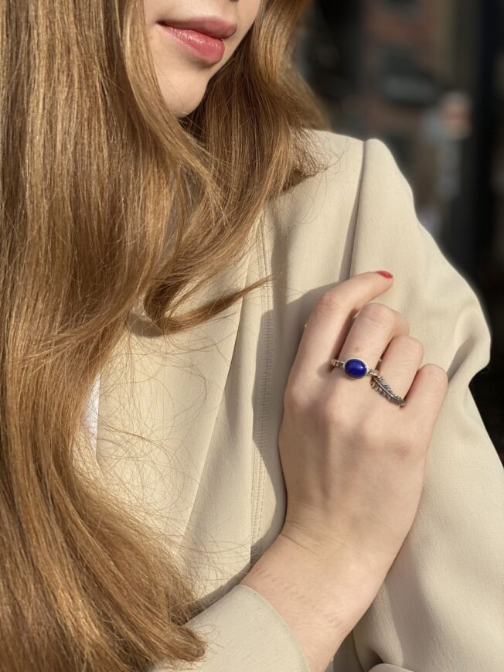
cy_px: 336
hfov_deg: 28.0
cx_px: 252
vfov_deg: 36.8
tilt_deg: -5.7
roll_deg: -1.0
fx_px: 1009
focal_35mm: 52
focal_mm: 6
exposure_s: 1/999
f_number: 2
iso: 20
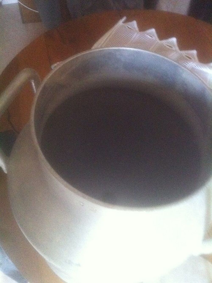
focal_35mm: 35
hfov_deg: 40.6
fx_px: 287
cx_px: 106
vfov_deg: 52.7
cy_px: 142
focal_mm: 3.85
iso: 1000
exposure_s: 1/15
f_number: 2.8
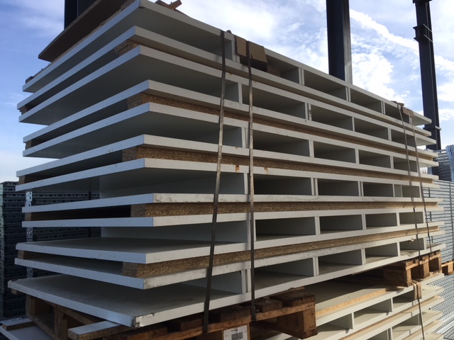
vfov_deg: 48.2
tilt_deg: +5.1
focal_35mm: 29
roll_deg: +2.0
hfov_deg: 61.7
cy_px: 170
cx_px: 227
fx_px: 380
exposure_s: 1/725
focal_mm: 4.15
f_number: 2.2
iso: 25
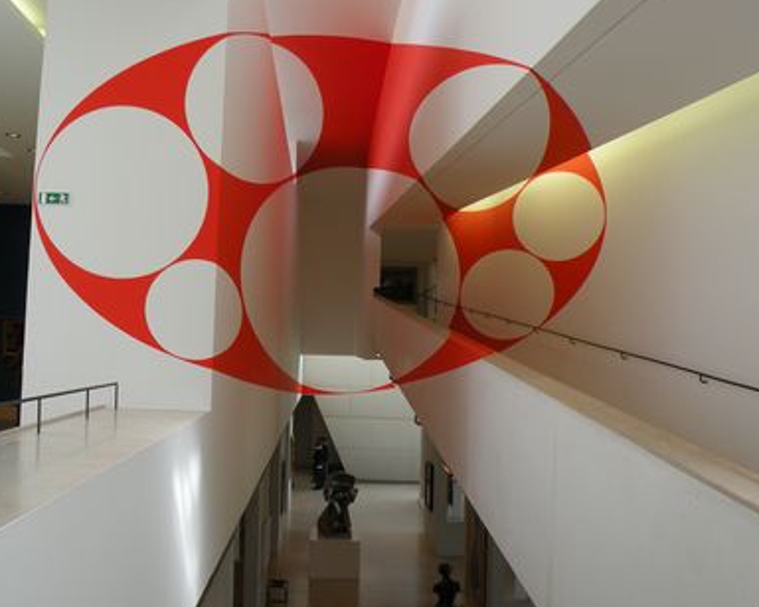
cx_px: 352
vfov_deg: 42.2
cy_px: 286
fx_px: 786
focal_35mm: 35
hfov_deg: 51.5
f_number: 3.5
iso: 64
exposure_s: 1/80.1
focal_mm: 4.7
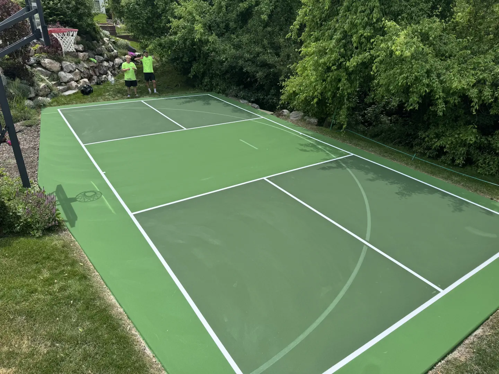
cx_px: 250
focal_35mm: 24
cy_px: 187
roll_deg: -1.7
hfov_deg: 71.6
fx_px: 346
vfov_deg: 56.8
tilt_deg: -28.2
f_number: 1.78
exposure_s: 1/2174
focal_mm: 6.76
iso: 80
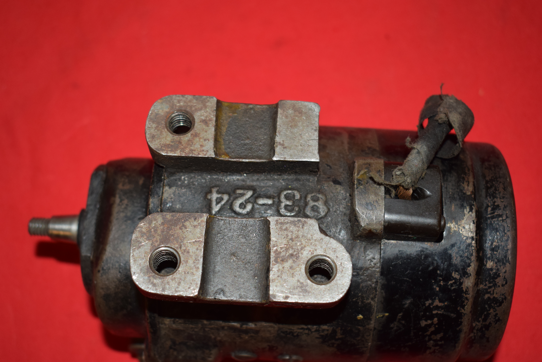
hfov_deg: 37.8
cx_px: 271
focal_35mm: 52
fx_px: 791
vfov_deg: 25.8
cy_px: 181
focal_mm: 35
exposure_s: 1/160
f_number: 5
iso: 640
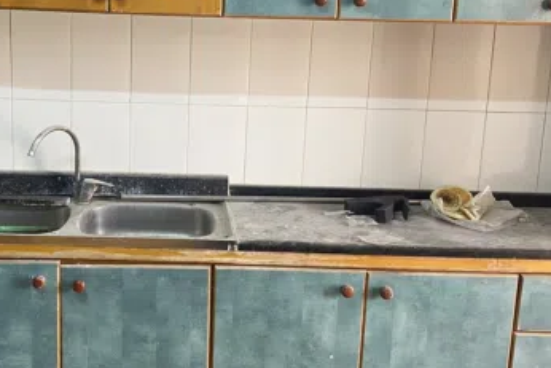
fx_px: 766
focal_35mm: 50
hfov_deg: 39.1
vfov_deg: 27.0
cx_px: 182
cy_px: 166
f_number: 1.8
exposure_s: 1/50
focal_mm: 4.25
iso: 80
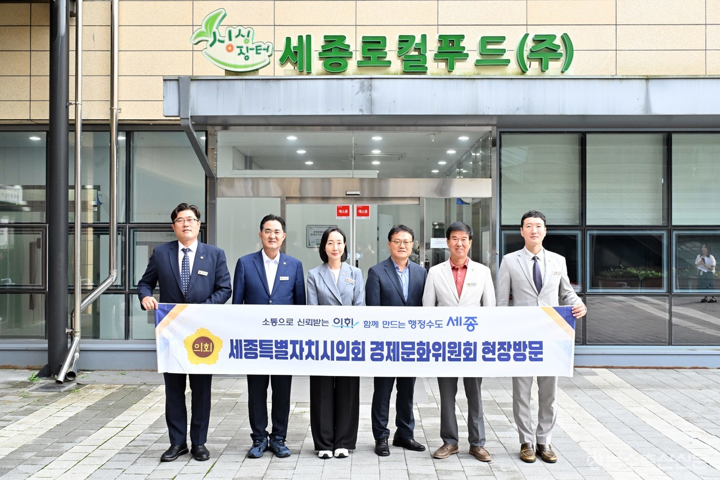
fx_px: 720
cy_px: 240
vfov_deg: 36.9
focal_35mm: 36
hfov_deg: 53.1
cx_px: 360
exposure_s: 1/320
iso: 1600
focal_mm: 36
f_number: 9
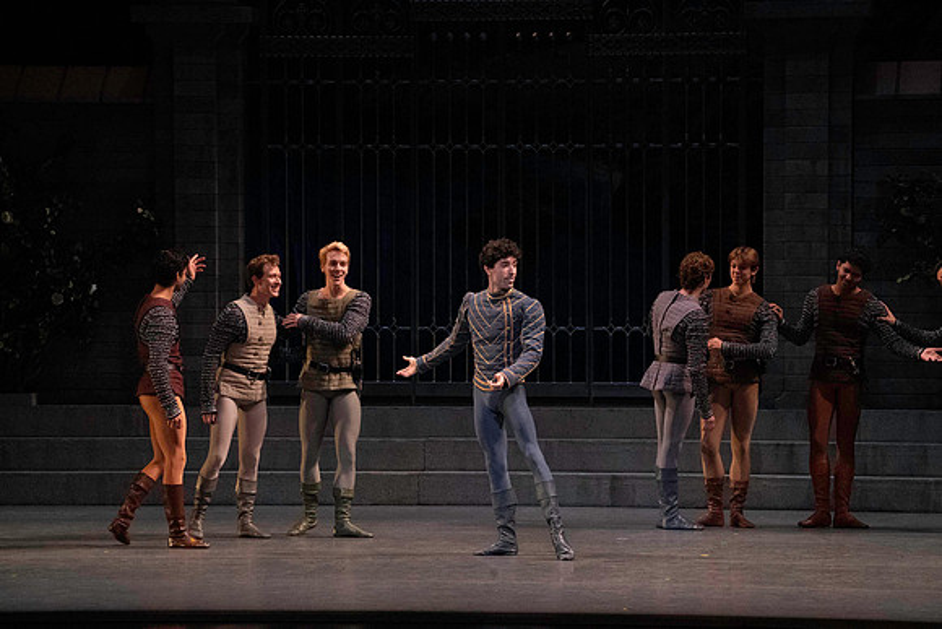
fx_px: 4397
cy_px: 314
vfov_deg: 8.2
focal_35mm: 168
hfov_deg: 12.2
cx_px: 471
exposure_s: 1/400
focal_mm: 168
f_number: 11
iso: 16000
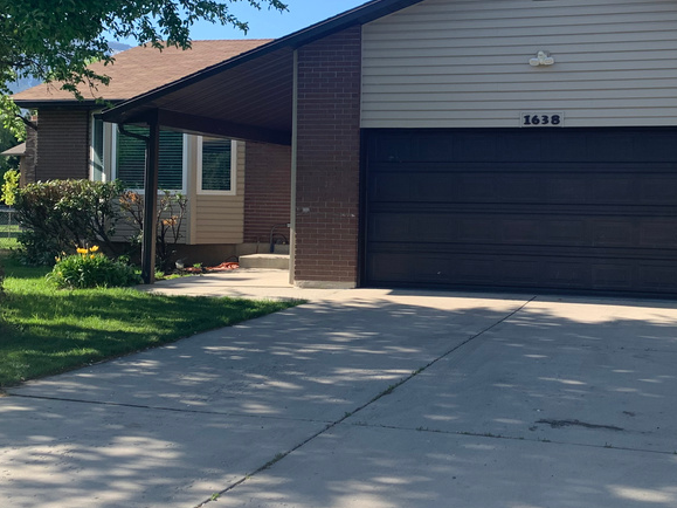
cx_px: 475
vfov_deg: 31.5
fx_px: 899
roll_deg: -1.6
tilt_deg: +1.1
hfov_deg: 40.5
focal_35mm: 46
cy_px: 214
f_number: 1.8
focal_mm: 4.25
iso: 25
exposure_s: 1/911
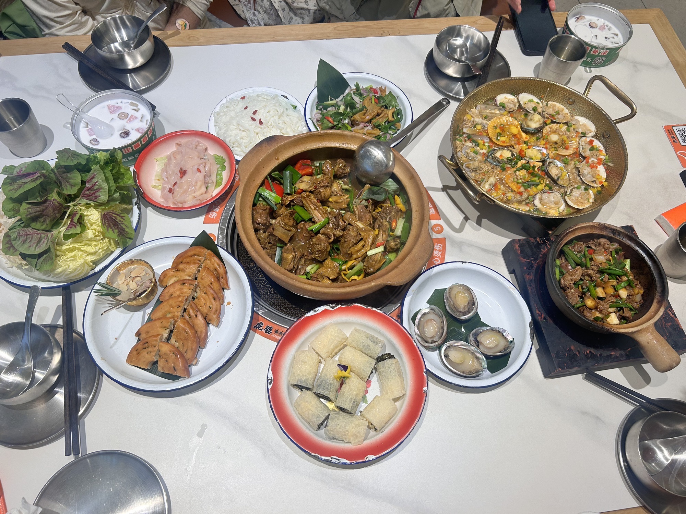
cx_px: 343
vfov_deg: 53.1
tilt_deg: -62.8
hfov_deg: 67.3
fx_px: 515
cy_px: 257
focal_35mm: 26
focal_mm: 5.7
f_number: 1.5
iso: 32
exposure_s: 1/143
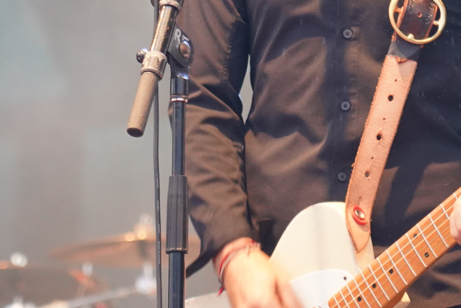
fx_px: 4033
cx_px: 83
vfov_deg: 4.4
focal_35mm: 315
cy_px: -41
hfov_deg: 6.5
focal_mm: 105
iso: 4000
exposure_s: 1/125
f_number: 4
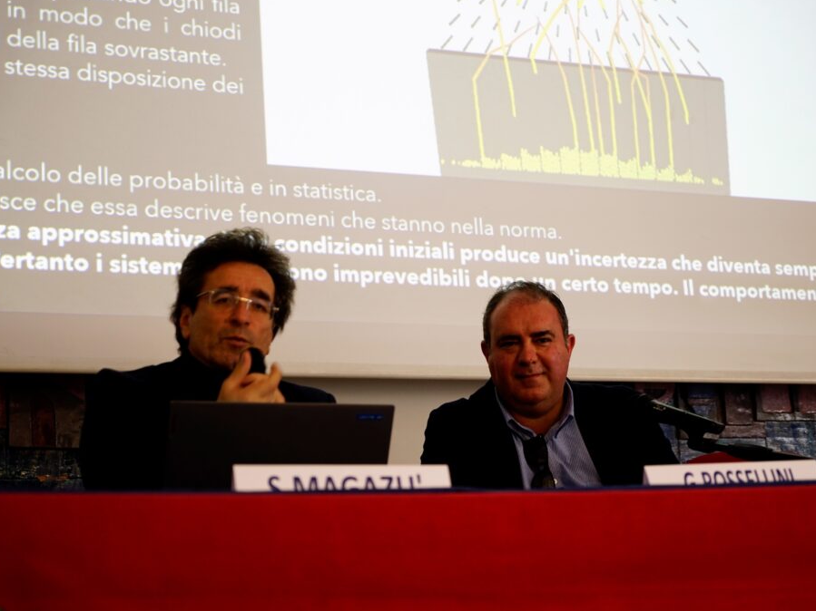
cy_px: 303
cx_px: 413
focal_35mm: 69
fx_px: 1626
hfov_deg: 28.2
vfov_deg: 21.3
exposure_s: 1/10
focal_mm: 63
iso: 400
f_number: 4
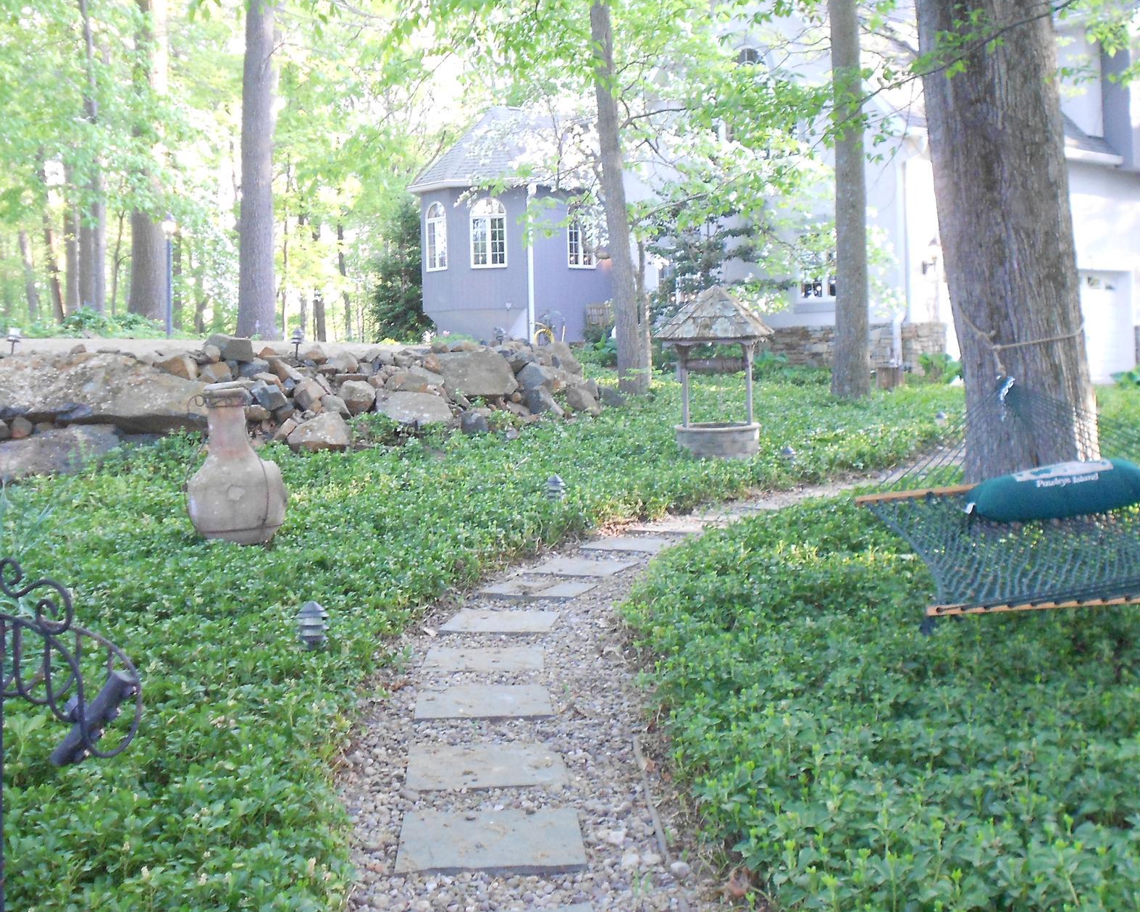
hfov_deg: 39.5
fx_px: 1586
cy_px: 388
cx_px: 534
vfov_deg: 32.0
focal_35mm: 47
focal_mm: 6.7
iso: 400
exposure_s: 1/30
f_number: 3.9
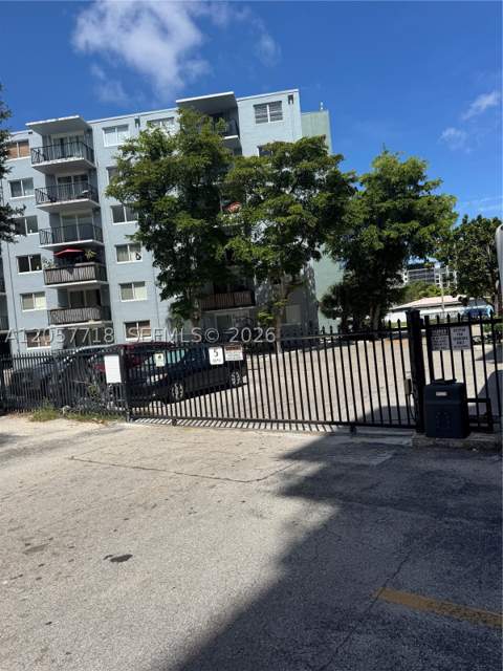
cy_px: 336
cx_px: 252
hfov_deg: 56.8
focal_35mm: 24
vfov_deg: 71.6
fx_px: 465
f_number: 1.78
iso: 80
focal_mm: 6.76
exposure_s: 1/4950
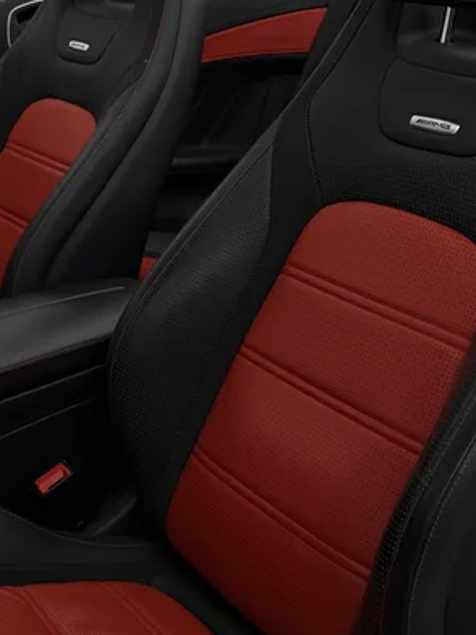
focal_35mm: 49
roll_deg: -1.5
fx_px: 898
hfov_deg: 29.5
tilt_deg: -25.0
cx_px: 160
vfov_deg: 38.9
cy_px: 339
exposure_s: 1/3584
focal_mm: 6.76
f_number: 1.78
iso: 100
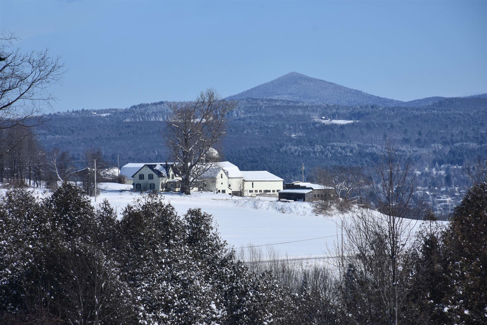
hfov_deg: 9.8
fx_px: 2841
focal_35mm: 210
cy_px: 162
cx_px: 244
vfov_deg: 6.5
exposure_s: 1/1000
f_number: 8
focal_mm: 140
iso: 400
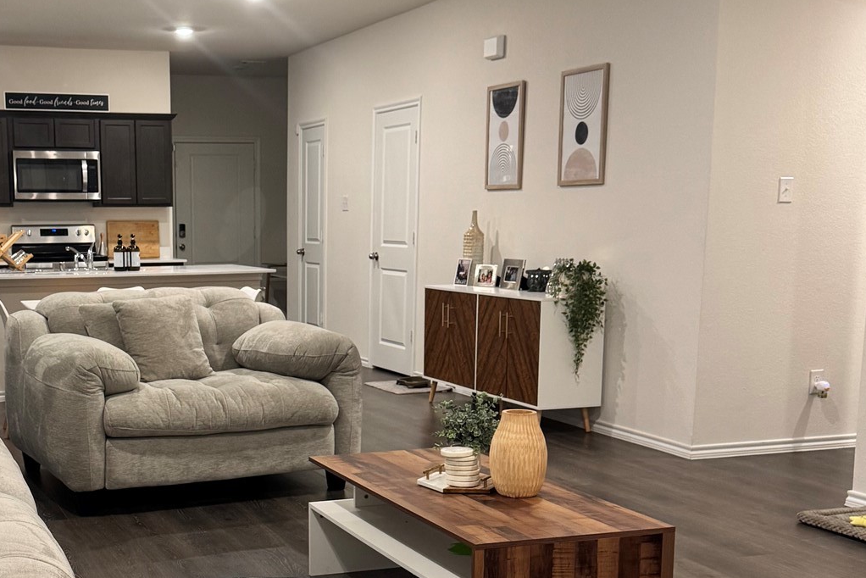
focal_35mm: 50
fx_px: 1203
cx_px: 225
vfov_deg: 26.8
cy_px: 409
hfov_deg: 38.6
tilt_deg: -9.8
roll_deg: +0.6
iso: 250
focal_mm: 6.76
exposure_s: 1/60
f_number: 1.78
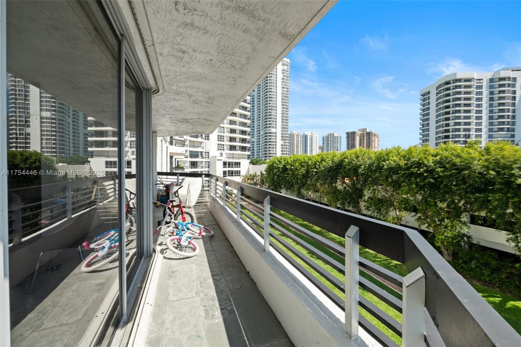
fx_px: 203
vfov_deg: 81.2
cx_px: 260
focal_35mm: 14
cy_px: 174
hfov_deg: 104.2
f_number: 8
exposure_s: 1/40
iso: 200
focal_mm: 14
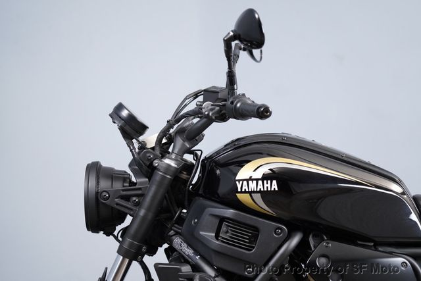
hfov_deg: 19.5
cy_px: 140
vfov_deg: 13.0
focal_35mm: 105
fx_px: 1228
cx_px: 210
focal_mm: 105
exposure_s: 1/100
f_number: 4
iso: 1600
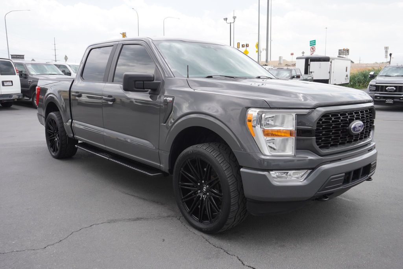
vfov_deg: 43.7
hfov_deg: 61.9
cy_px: 134
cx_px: 202
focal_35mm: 30
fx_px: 336
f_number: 5.6
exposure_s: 1/160
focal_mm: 20
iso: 100
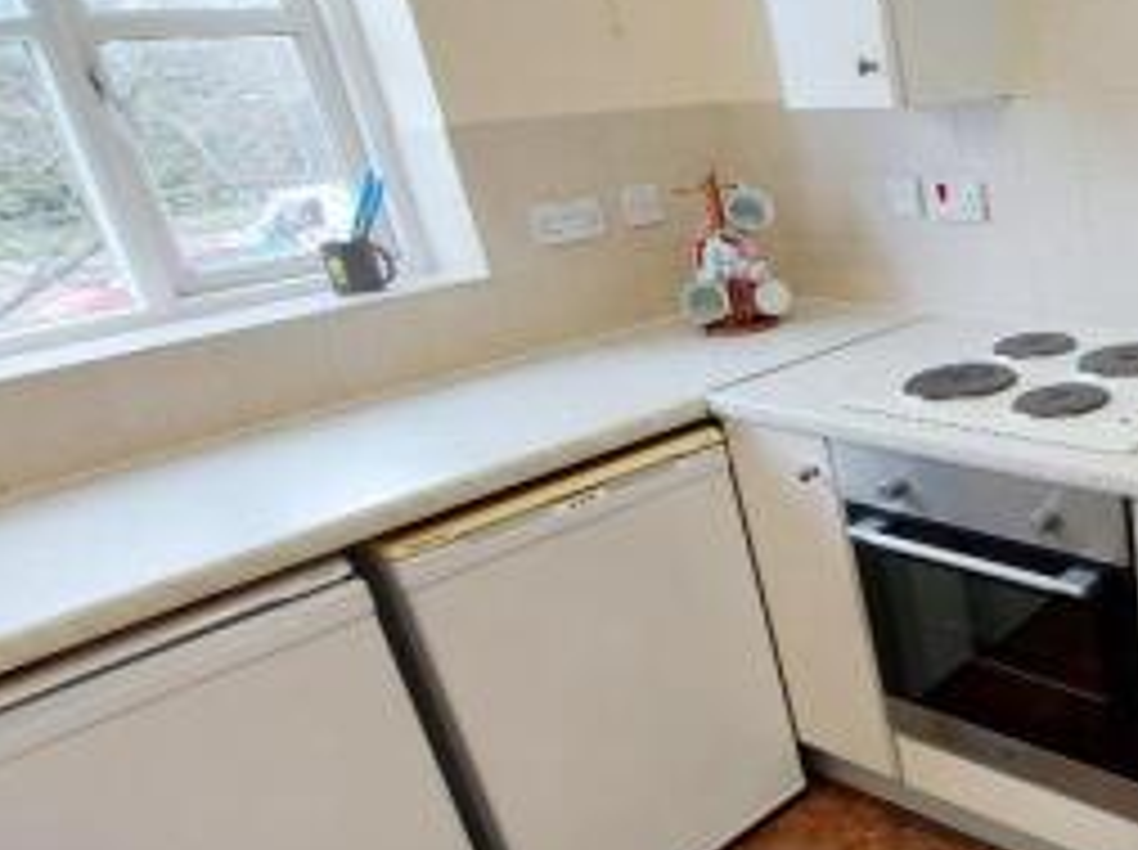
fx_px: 985
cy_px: 447
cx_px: 1226
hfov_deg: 46.1
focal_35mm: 30
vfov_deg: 46.7
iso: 64
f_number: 2.2
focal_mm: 1.74
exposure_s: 1/50
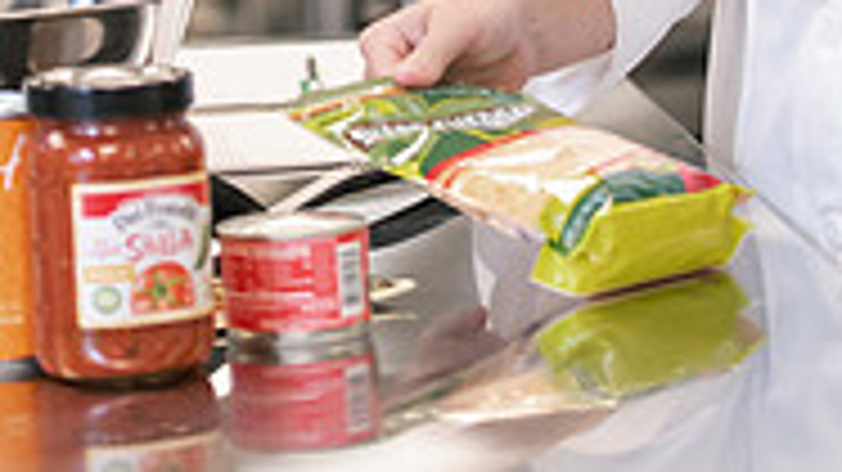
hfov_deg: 9.5
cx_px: 441
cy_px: -335
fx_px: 5066
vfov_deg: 5.3
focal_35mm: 227
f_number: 3.2
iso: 800
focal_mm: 70
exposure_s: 1/200
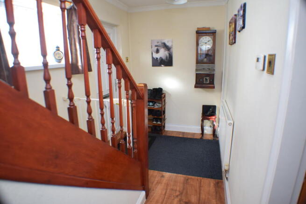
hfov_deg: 67.4
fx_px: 230
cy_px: 102
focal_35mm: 27
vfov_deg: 48.0
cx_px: 153
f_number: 4
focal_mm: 18
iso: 640
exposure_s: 1/60
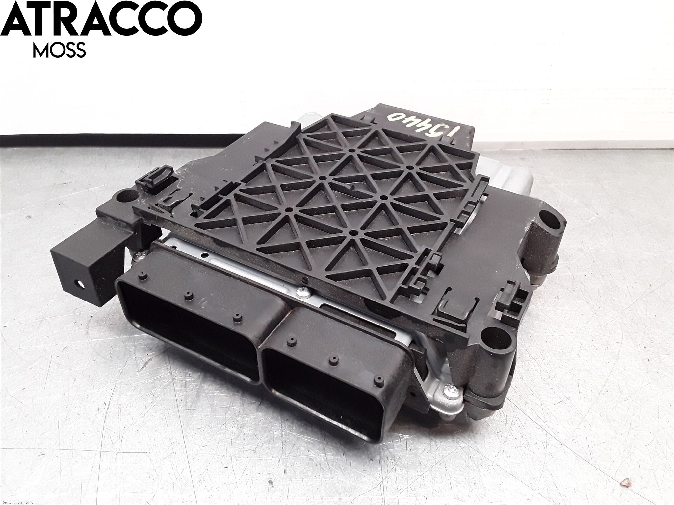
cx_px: 337
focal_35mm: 28
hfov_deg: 63.4
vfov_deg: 49.7
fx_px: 545
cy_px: 252
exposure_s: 1/100
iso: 100
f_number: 1.9
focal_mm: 2.91
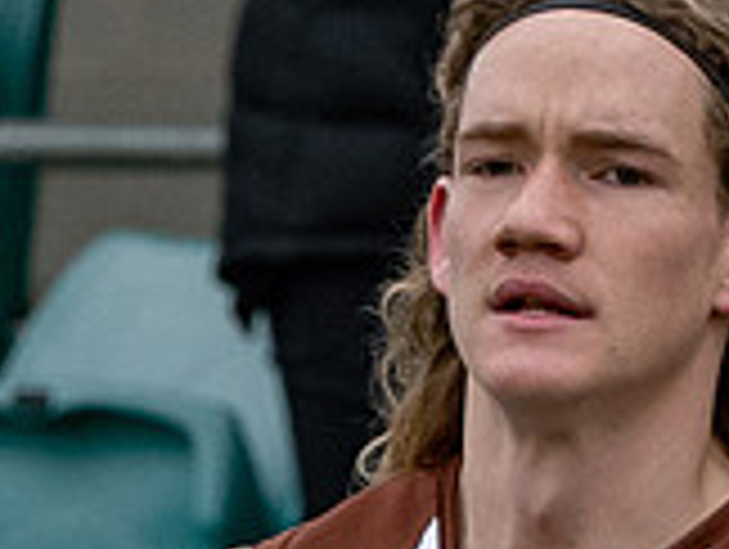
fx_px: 46674
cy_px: 476
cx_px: 665
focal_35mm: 2213
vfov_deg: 0.7
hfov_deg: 0.9
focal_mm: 135
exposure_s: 1/800
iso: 640
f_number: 5
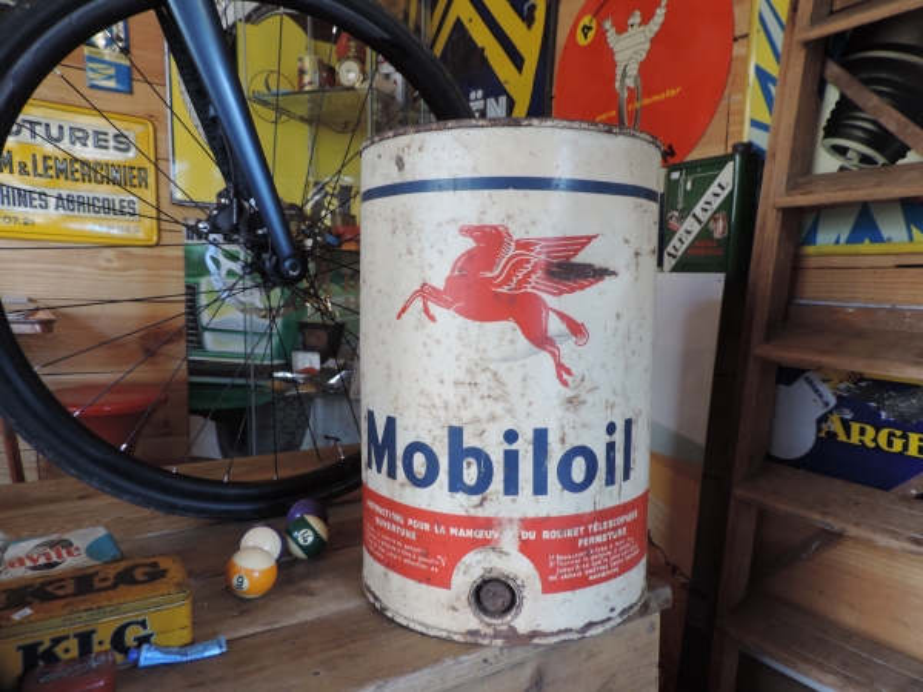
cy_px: 346
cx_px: 462
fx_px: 640
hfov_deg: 71.6
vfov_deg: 56.8
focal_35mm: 24
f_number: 3
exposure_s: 1/25
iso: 400
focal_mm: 4.3
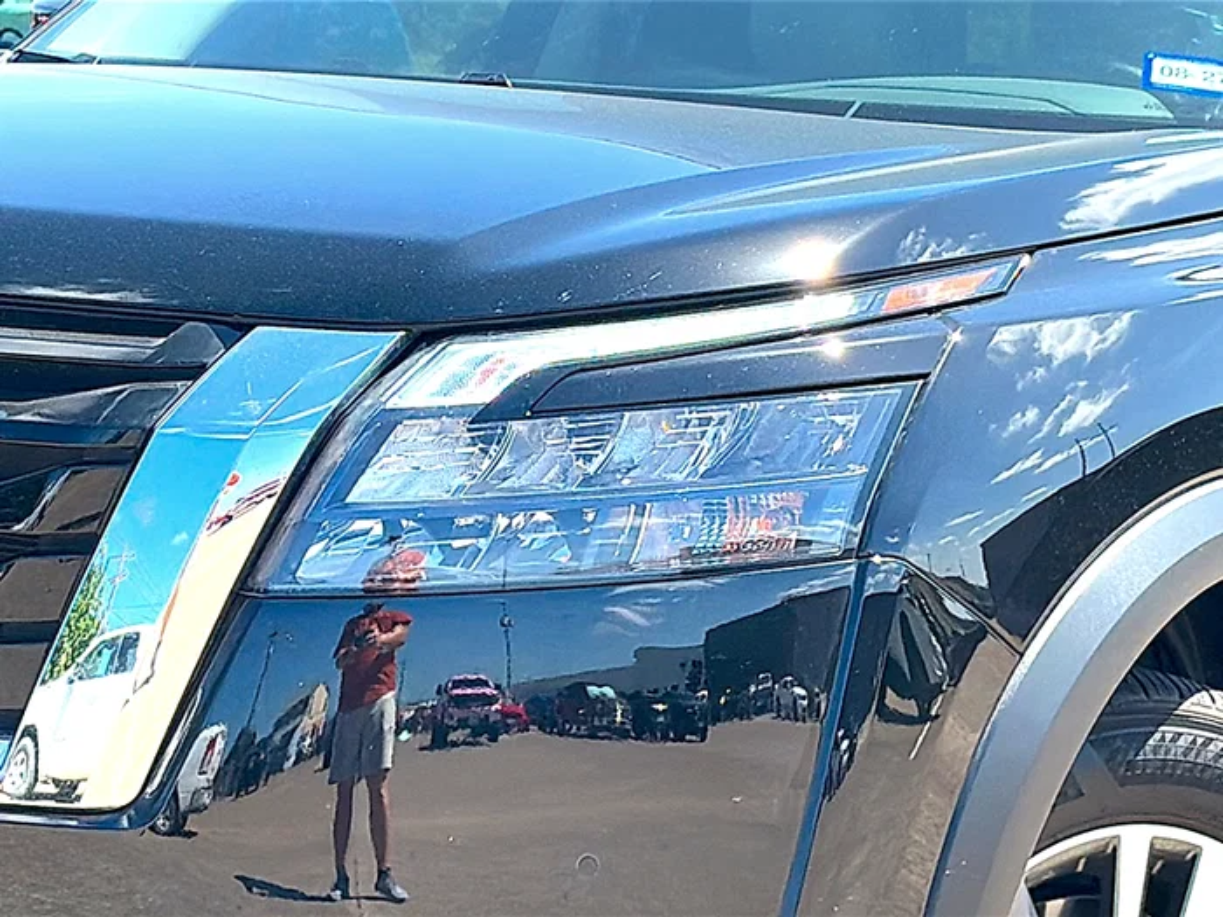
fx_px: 3533
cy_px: 458
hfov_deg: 19.6
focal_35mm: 100
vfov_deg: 14.8
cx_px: 612
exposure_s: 1/2674
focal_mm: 6.86
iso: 100
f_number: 1.78
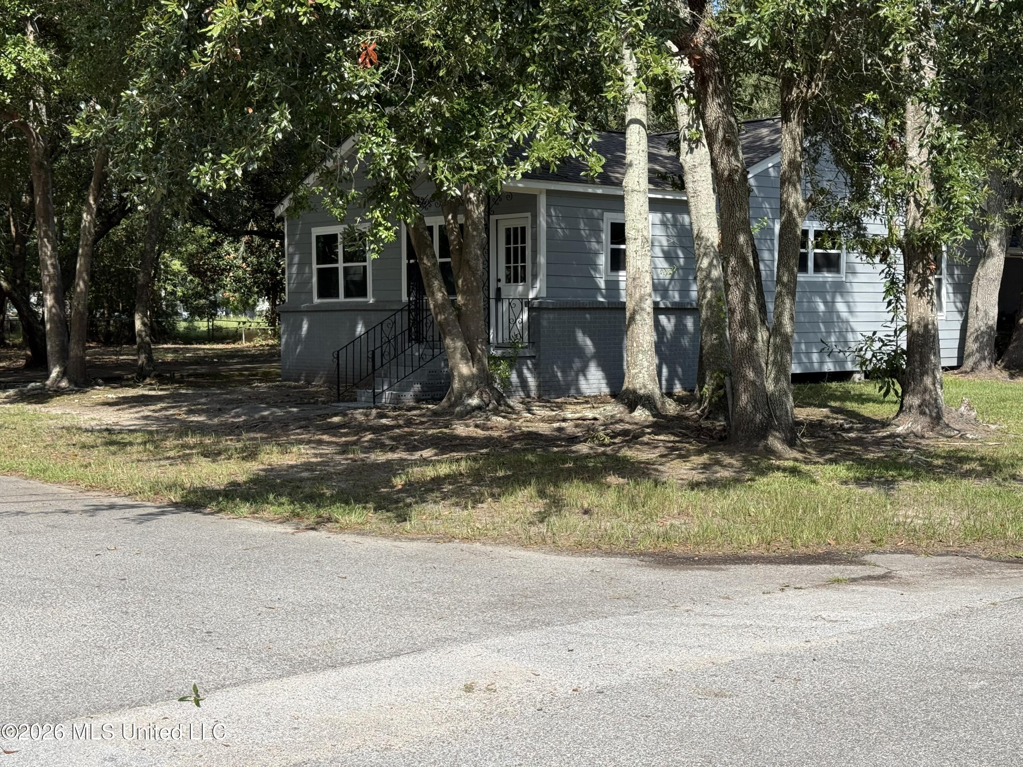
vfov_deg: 30.3
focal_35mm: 48
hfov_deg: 39.7
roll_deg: +0.2
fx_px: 1419
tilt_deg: -2.1
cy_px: 384
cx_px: 512
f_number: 1.78
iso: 64
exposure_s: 1/2577
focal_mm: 6.76
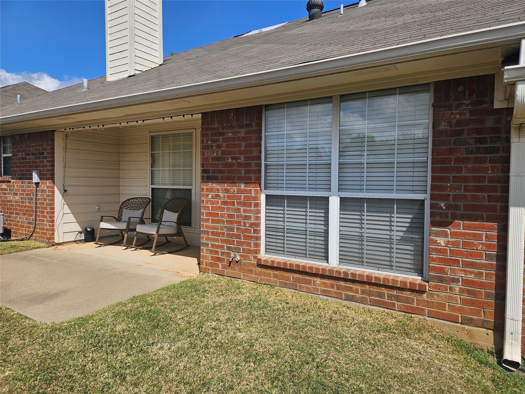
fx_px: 349
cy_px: 197
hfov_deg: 73.9
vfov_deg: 58.9
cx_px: 262
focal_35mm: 23
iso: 25
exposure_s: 1/2715
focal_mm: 5.4
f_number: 1.8
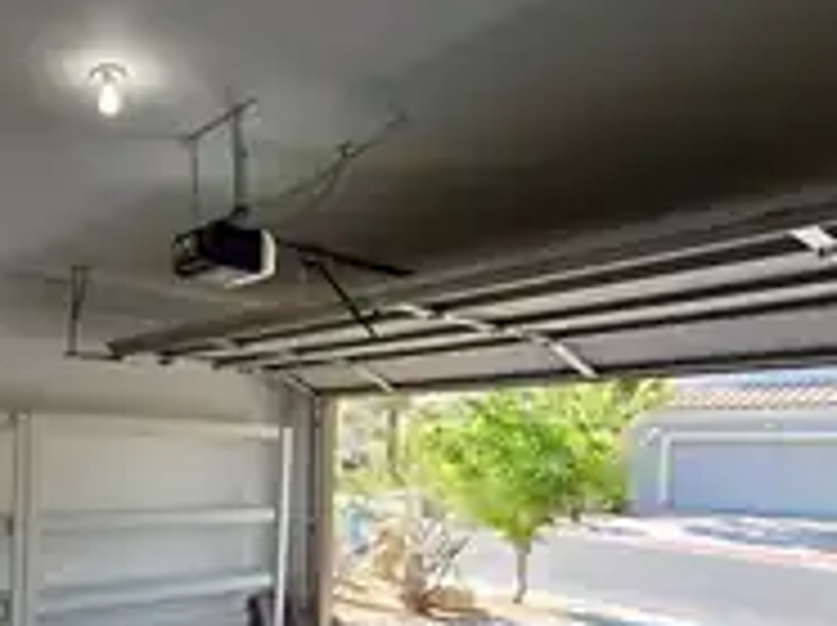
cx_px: 135
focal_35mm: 28
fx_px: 676
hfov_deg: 57.4
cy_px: 491
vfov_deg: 47.2
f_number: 1.9
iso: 25
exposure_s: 1/120
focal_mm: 2.2
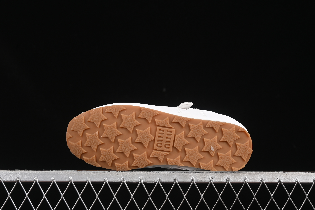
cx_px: 158
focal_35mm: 75
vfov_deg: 18.2
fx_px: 656
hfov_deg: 27.0
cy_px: 105
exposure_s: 1/80
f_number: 7.1
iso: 160
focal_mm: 50
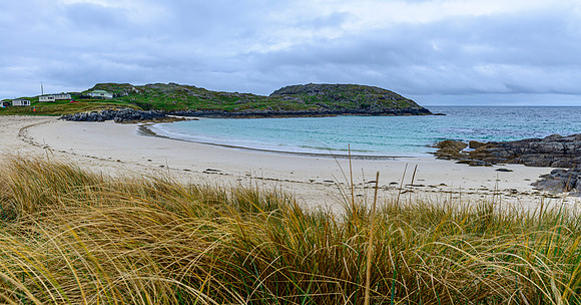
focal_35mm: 28
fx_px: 419
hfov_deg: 69.4
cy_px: 146
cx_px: 290
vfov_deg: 39.9
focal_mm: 26
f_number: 9
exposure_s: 1/50
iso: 100
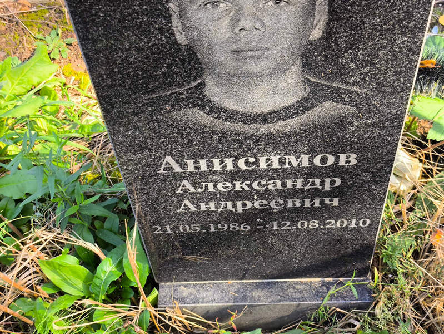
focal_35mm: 50
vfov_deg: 29.1
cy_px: 167
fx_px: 642
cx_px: 222
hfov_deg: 38.2
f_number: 1.7
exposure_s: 1/131
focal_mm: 4.71
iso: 50
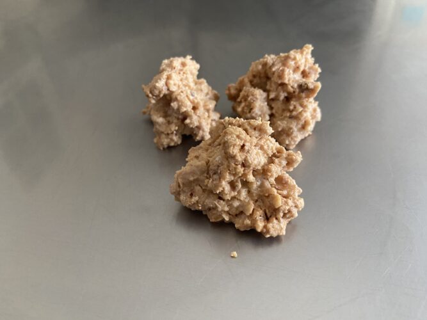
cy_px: 160
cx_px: 214
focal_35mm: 26
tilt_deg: -42.9
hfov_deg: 67.3
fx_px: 321
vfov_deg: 53.0
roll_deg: +3.0
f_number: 1.8
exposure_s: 1/60
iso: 250
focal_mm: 4.25
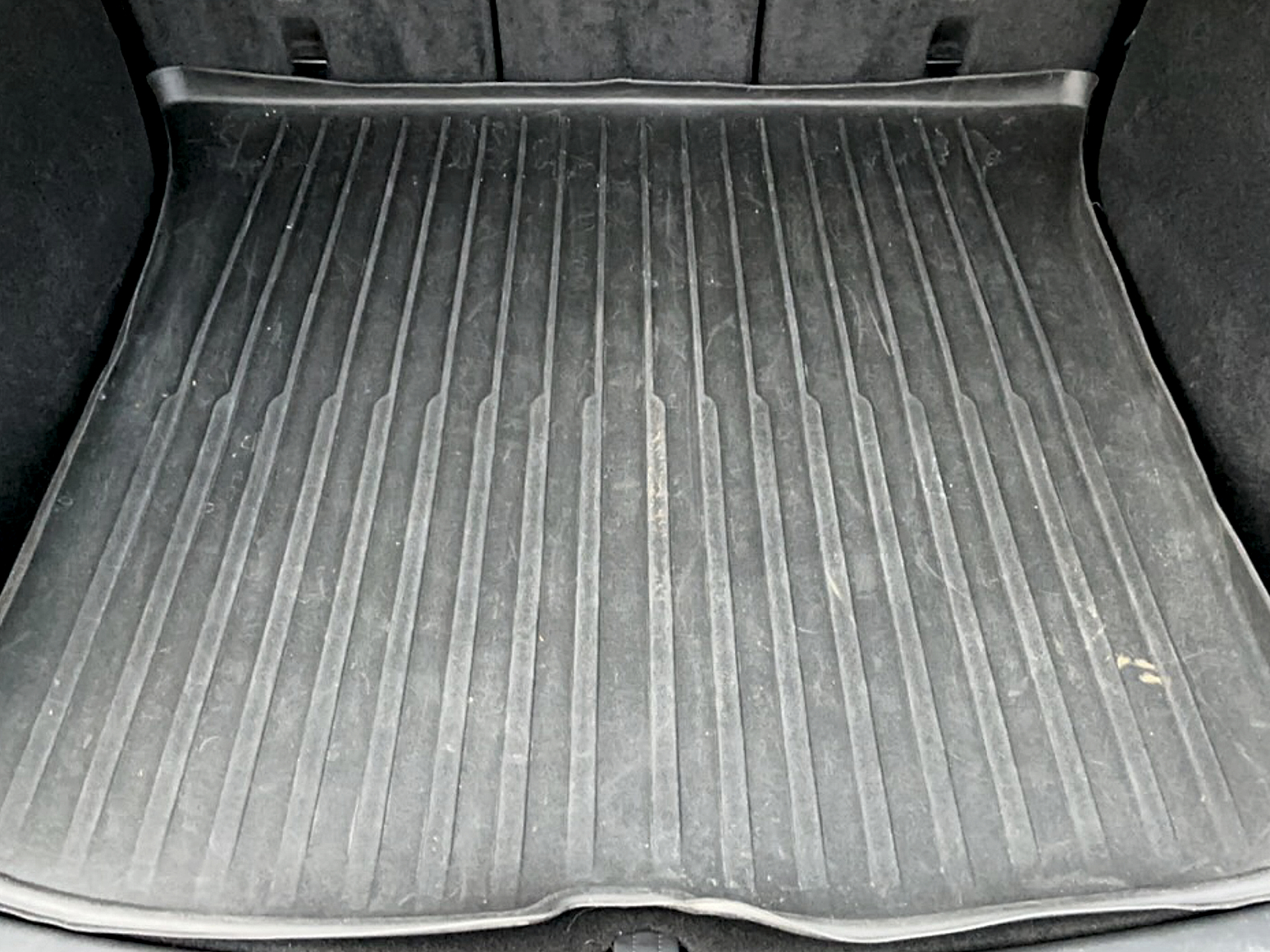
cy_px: 476
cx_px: 647
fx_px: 1137
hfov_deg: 58.3
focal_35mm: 31
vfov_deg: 45.4
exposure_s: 1/60
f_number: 1.8
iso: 200
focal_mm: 3
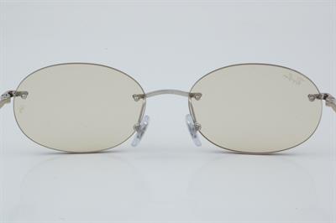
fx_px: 769
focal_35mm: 82
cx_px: 168
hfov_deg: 24.6
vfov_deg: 16.5
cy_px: 112
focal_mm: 55
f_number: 32
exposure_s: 1/3
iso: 100
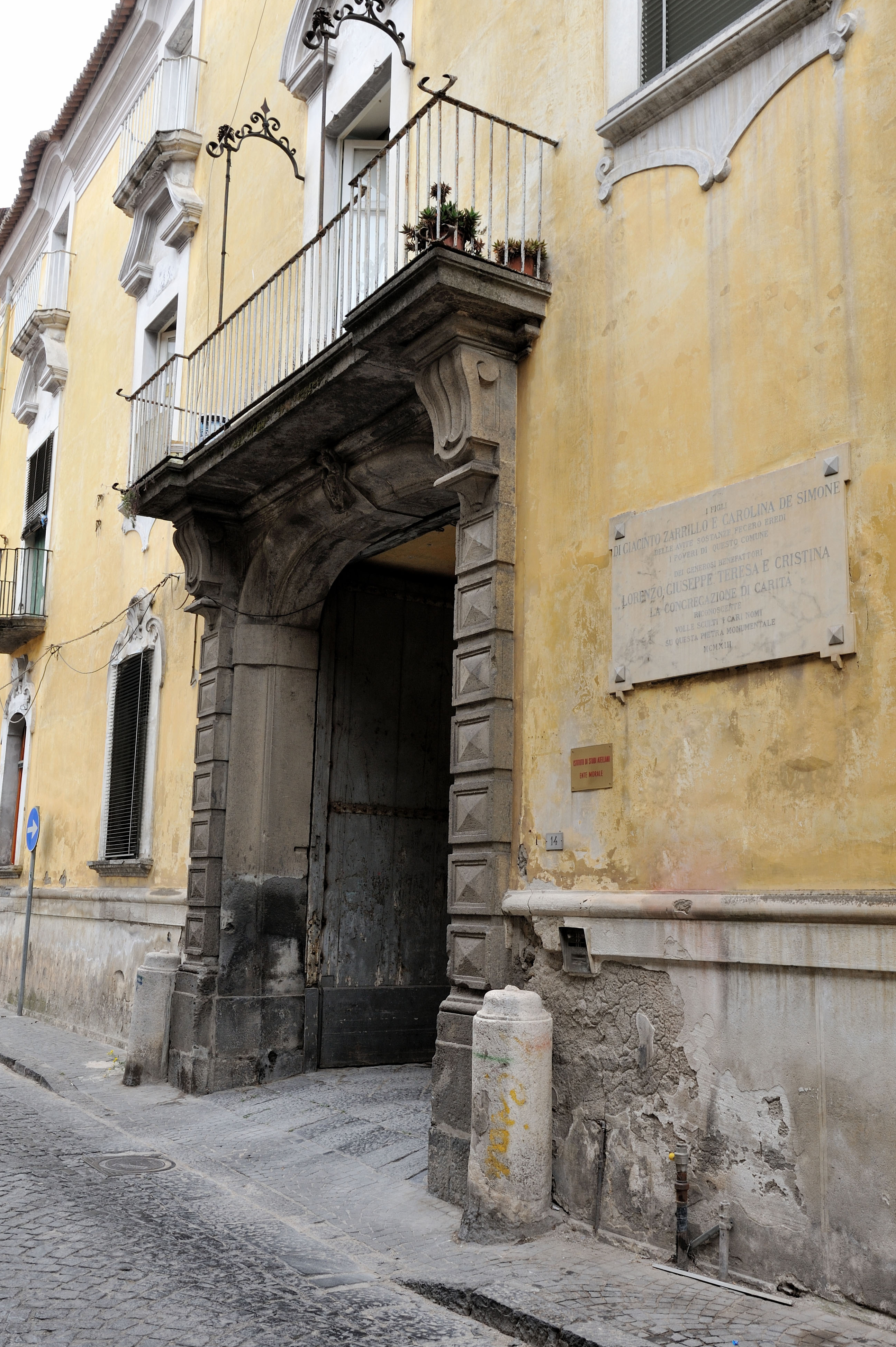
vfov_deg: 54.5
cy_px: 685
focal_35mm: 35
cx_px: 459
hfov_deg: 37.8
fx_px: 1308
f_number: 9
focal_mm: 32
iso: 400
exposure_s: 1/125
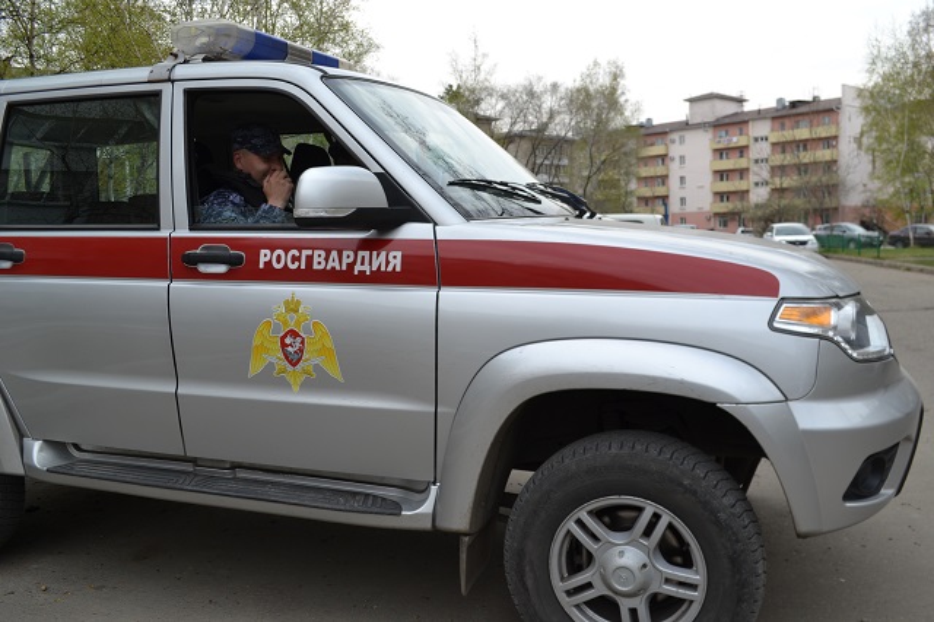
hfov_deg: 62.0
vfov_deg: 43.6
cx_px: 467
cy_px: 311
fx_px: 778
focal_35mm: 30
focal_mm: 20
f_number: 6.3
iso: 100
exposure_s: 1/160
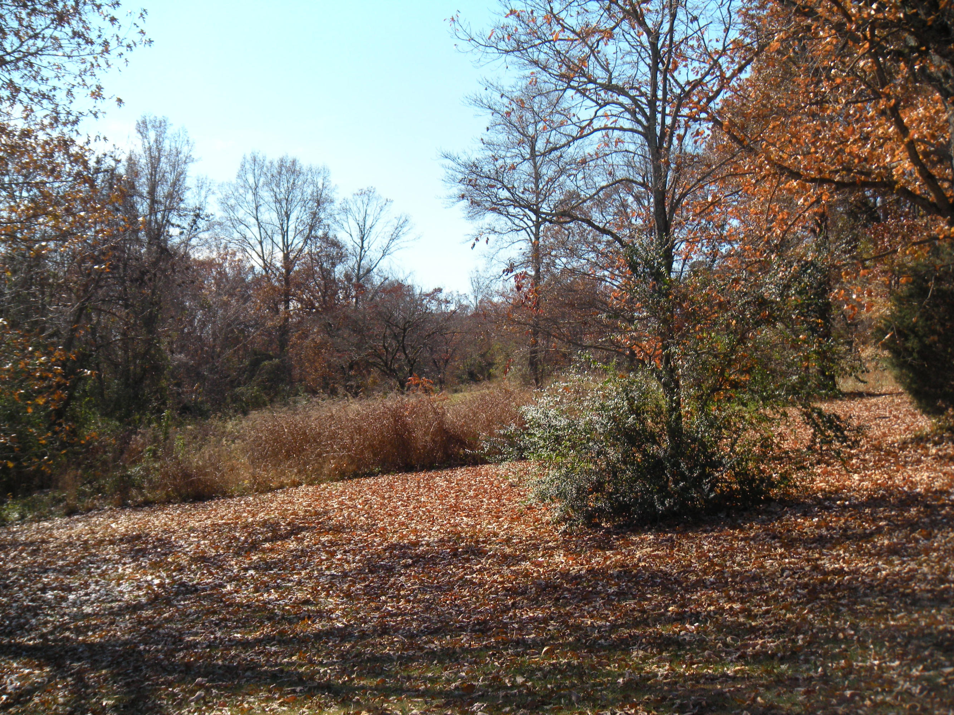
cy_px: 358
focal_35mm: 61
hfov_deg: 31.7
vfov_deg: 24.0
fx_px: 1681
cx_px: 477
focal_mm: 10.2
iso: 64
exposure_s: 1/366
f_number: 4.3
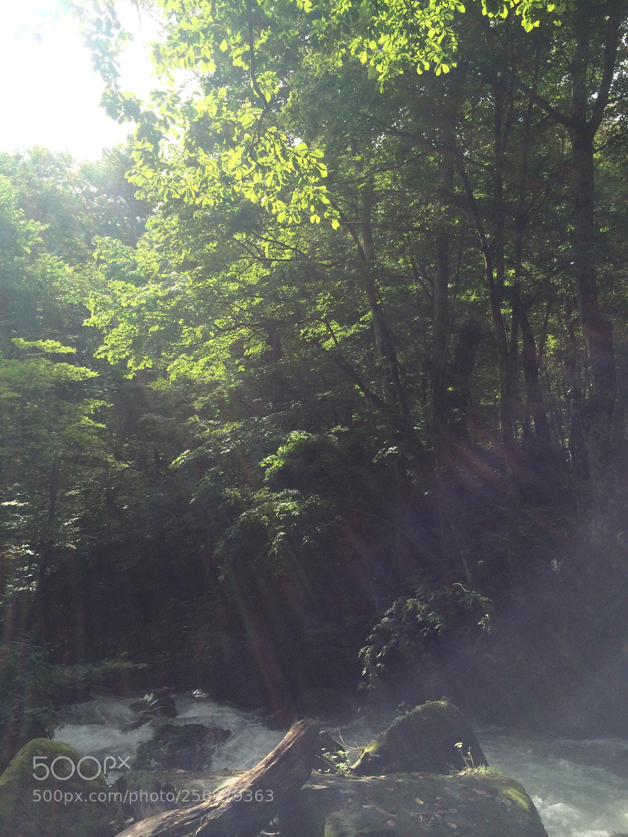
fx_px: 726
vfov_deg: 60.0
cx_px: 314
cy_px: 418
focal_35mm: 30
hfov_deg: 46.8
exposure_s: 1/507
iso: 32
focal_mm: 4.12
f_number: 2.2
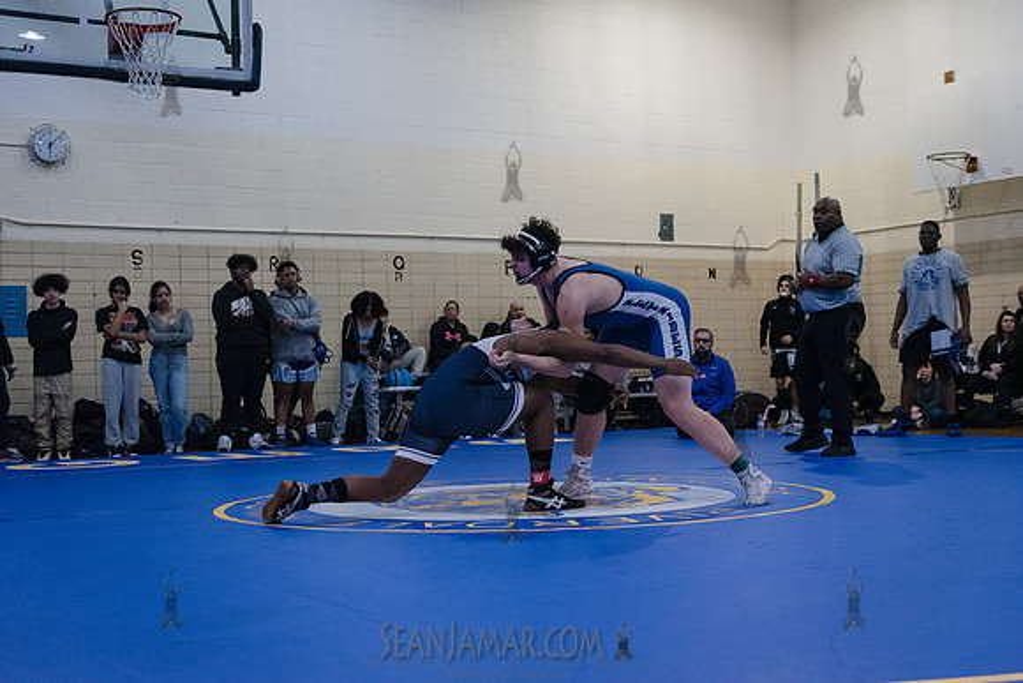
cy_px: 342
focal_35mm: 52
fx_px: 1478
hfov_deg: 38.2
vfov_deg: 26.0
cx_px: 512
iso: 8000
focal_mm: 52
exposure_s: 1/400
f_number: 3.2
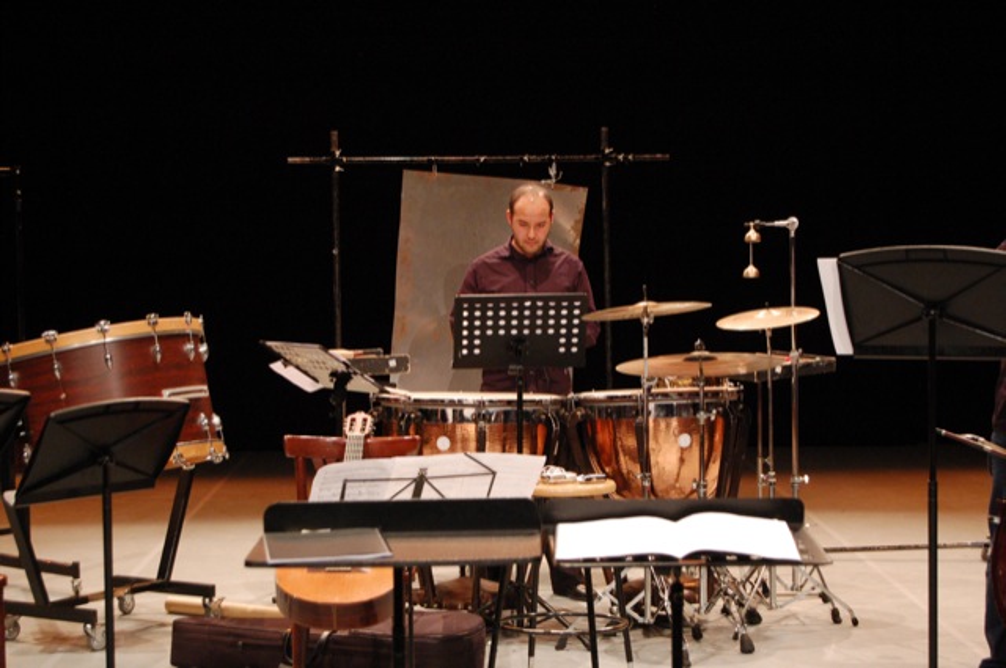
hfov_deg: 24.6
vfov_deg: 16.5
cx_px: 503
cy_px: 334
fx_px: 2302
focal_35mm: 82
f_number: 5.6
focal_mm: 55
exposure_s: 1/20
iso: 1600
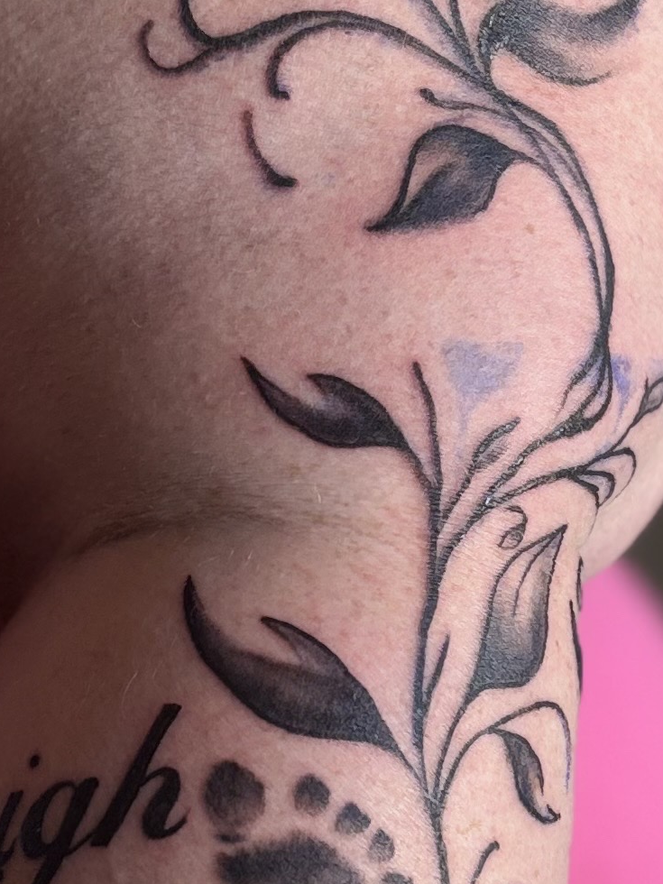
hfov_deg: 13.8
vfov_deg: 18.3
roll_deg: +10.0
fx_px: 2732
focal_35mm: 107
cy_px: 561
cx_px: 271
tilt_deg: -30.4
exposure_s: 1/120
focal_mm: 5.96
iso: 100
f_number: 1.6
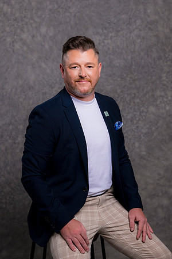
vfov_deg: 23.9
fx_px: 609
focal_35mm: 85
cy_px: 130
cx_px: 86
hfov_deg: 16.1
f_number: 5
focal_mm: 85
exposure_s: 1/200
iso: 100
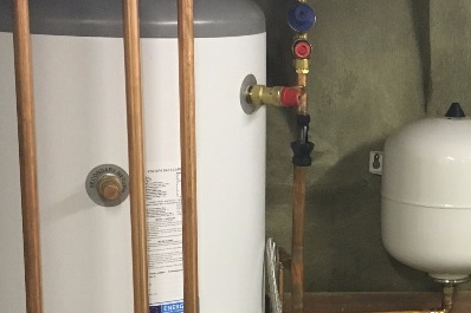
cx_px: 437
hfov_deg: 21.8
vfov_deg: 14.8
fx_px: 1190
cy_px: 299
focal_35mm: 91
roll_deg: -3.8
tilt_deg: -15.4
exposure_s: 1/33
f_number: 2.2
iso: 160
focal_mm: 4.15
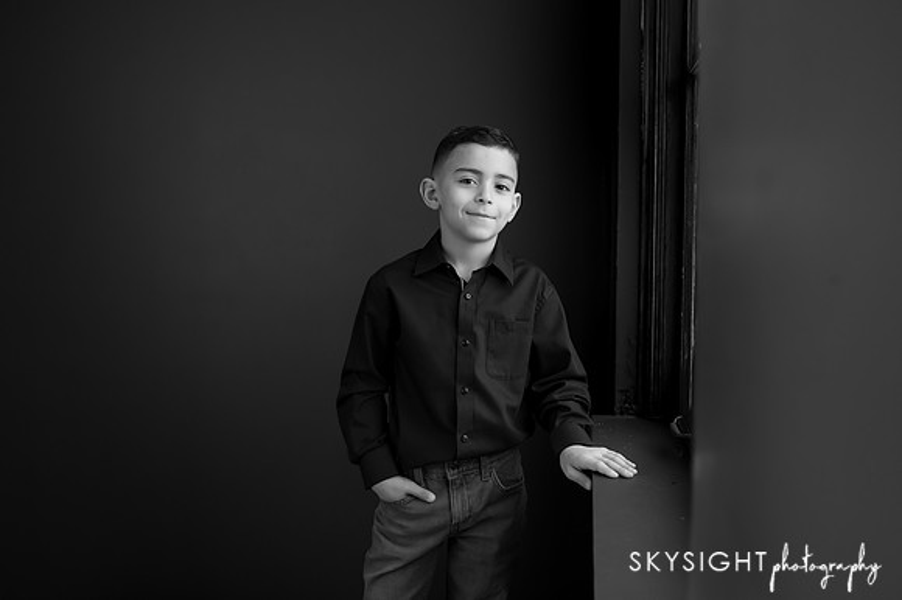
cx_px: 462
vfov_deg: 39.0
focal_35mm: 34
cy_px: 300
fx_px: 848
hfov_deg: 56.0
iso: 1600
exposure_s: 1/320
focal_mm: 32.5
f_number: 5.6
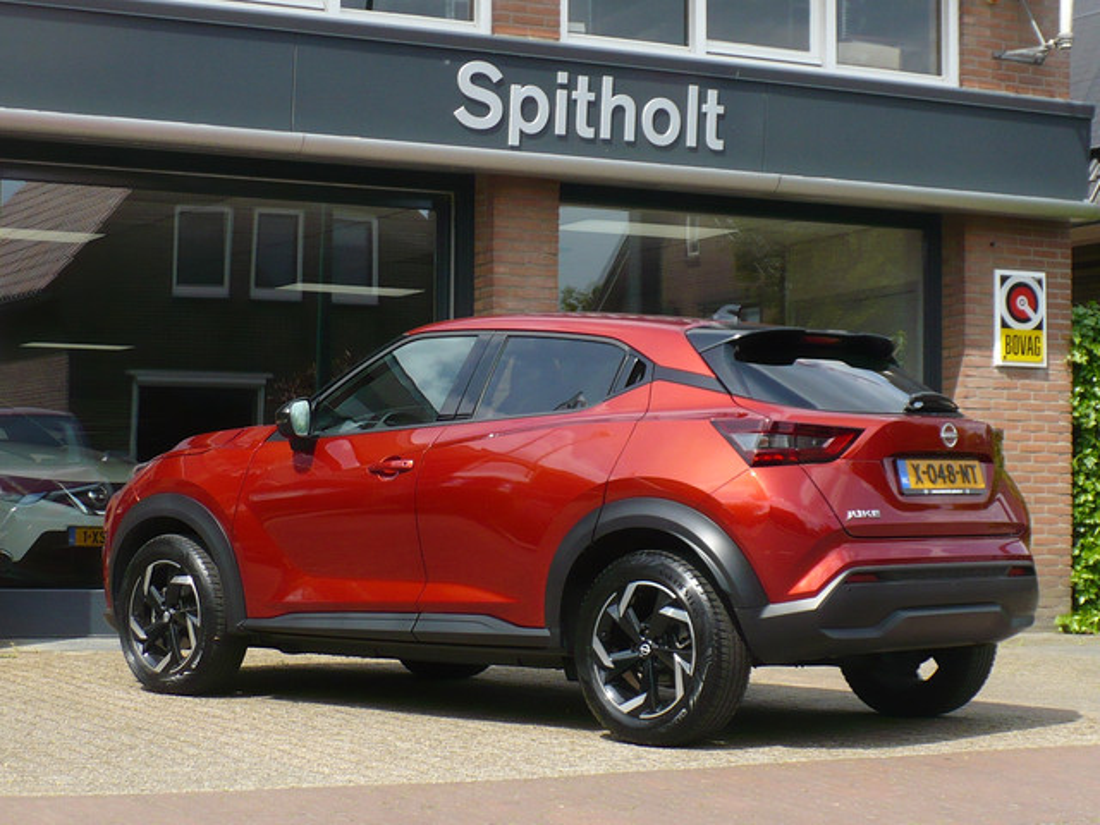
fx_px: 2542
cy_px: 412
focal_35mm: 80
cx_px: 550
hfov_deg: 24.4
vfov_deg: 18.4
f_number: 3.1
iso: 100
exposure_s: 1/640
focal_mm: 8.9
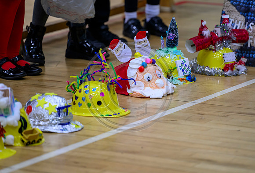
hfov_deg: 8.3
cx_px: 159
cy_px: 99
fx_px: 1762
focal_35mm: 248
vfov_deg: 5.6
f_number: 2.8
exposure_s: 1/200
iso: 1000
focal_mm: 200
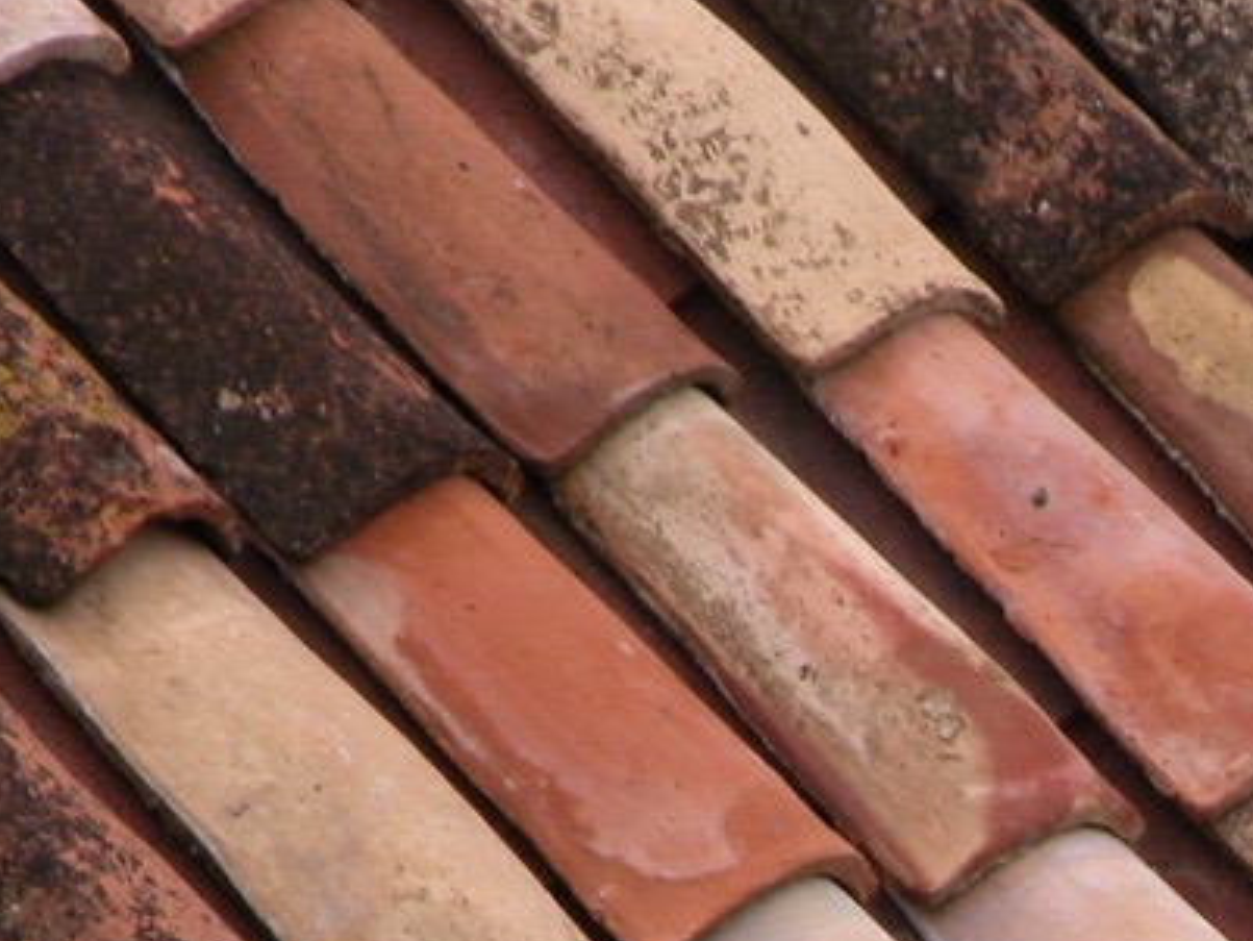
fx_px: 31899
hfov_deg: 2.2
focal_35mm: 881
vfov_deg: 1.7
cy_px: 1438
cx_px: 1525
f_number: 5.9
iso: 100
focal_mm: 71.2
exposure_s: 1/373
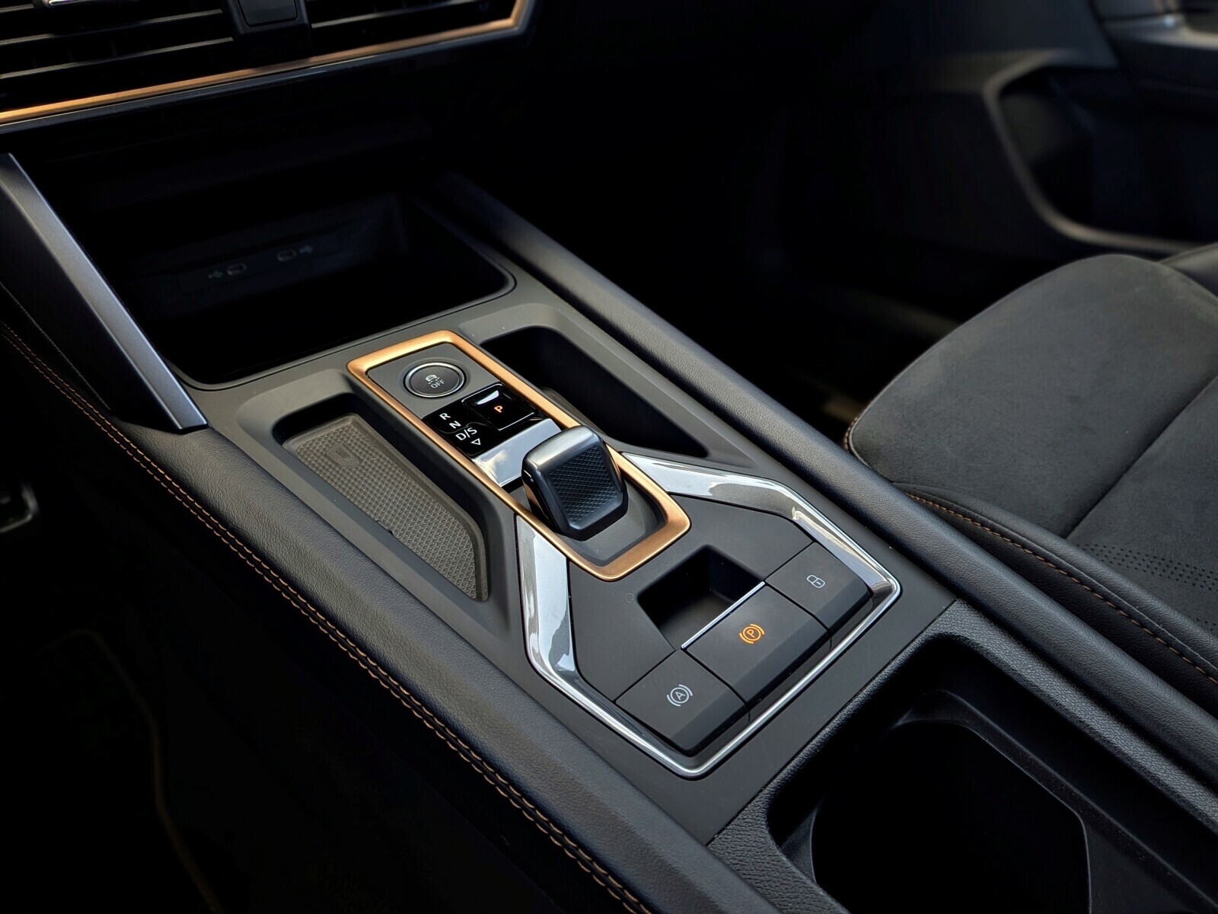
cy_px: 457
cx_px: 609
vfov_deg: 56.8
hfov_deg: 71.6
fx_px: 844
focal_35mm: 24
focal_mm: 4.53
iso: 31
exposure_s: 1/127
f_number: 1.7
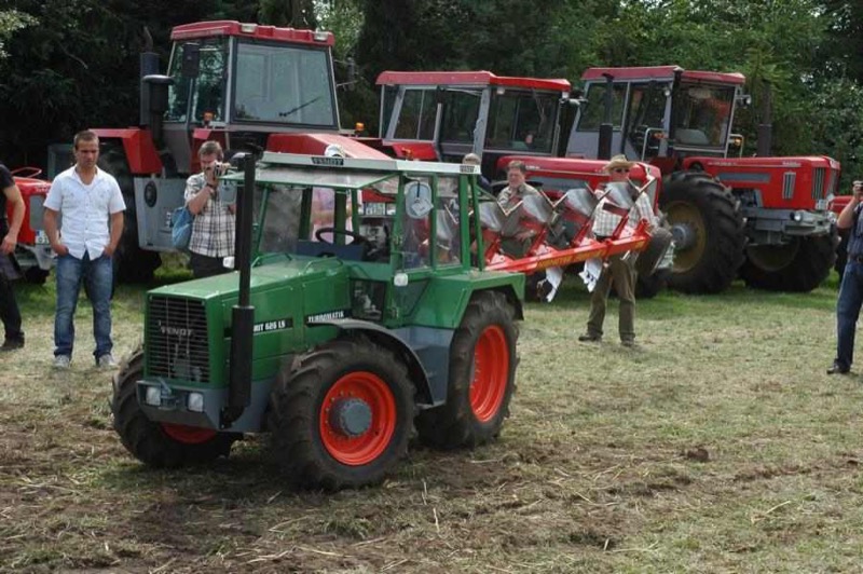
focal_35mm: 60
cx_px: 432
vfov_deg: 22.6
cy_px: 287
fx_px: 1437
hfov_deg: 33.4
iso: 400
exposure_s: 1/320
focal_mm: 40
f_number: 9
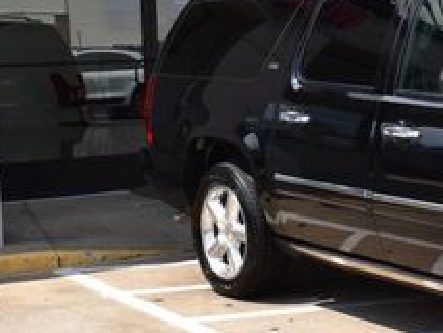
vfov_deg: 14.8
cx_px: 393
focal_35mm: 99
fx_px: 1273
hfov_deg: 19.4
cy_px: 98
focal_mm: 23
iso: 400
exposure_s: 1/500
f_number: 11
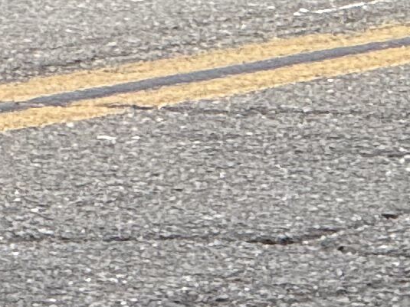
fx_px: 10717
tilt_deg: -1.6
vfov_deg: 1.6
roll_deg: -0.5
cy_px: -619
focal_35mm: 905
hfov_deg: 2.2
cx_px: 729
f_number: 2.8
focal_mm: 15.66
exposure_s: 1/537
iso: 64
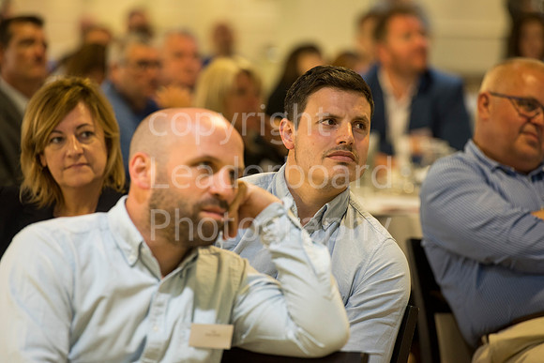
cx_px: 272
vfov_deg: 6.9
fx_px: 3023
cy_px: 182
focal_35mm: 200
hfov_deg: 10.3
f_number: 4
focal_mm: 200
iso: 2000
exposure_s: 1/80
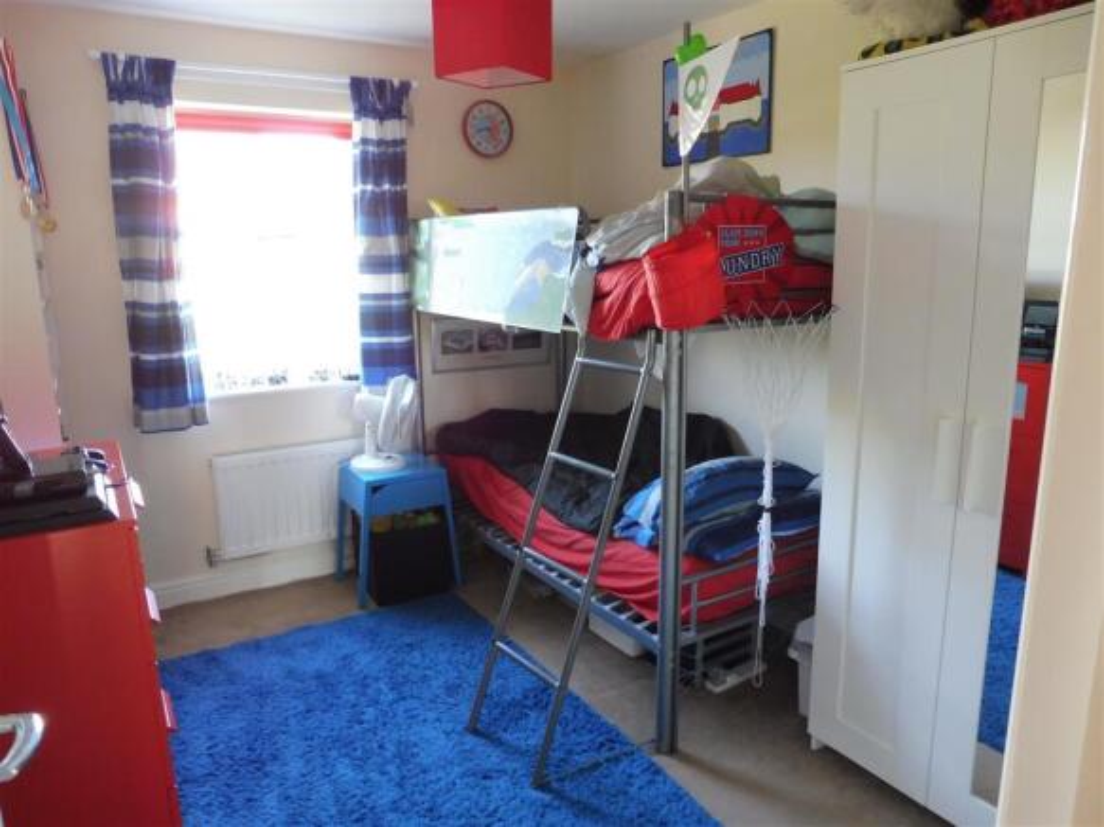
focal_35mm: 24
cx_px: 552
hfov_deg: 71.6
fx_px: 765
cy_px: 414
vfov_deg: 56.8
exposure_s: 1/25
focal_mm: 4.3
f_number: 3.3
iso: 400
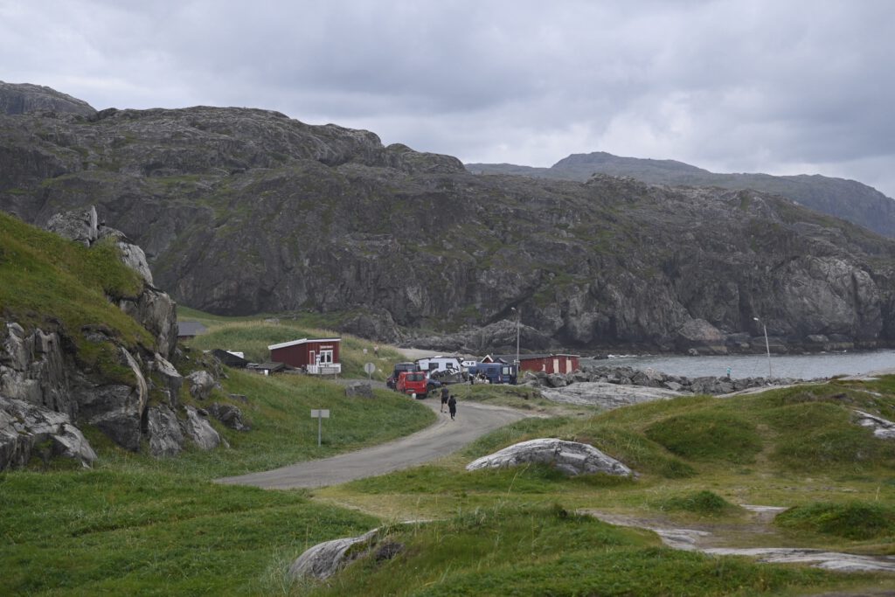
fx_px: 1865
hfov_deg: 27.0
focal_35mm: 75
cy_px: 298
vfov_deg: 18.2
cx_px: 448
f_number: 4
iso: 100
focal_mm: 75
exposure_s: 1/640
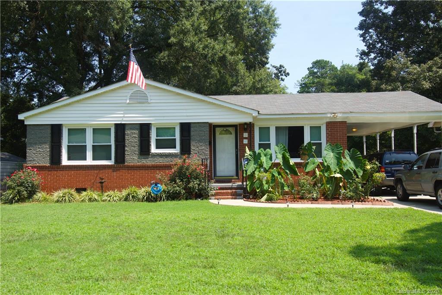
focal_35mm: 36
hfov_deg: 53.1
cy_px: 148
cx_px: 221
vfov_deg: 36.9
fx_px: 442
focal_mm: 24
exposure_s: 1/200
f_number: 7.1
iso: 100
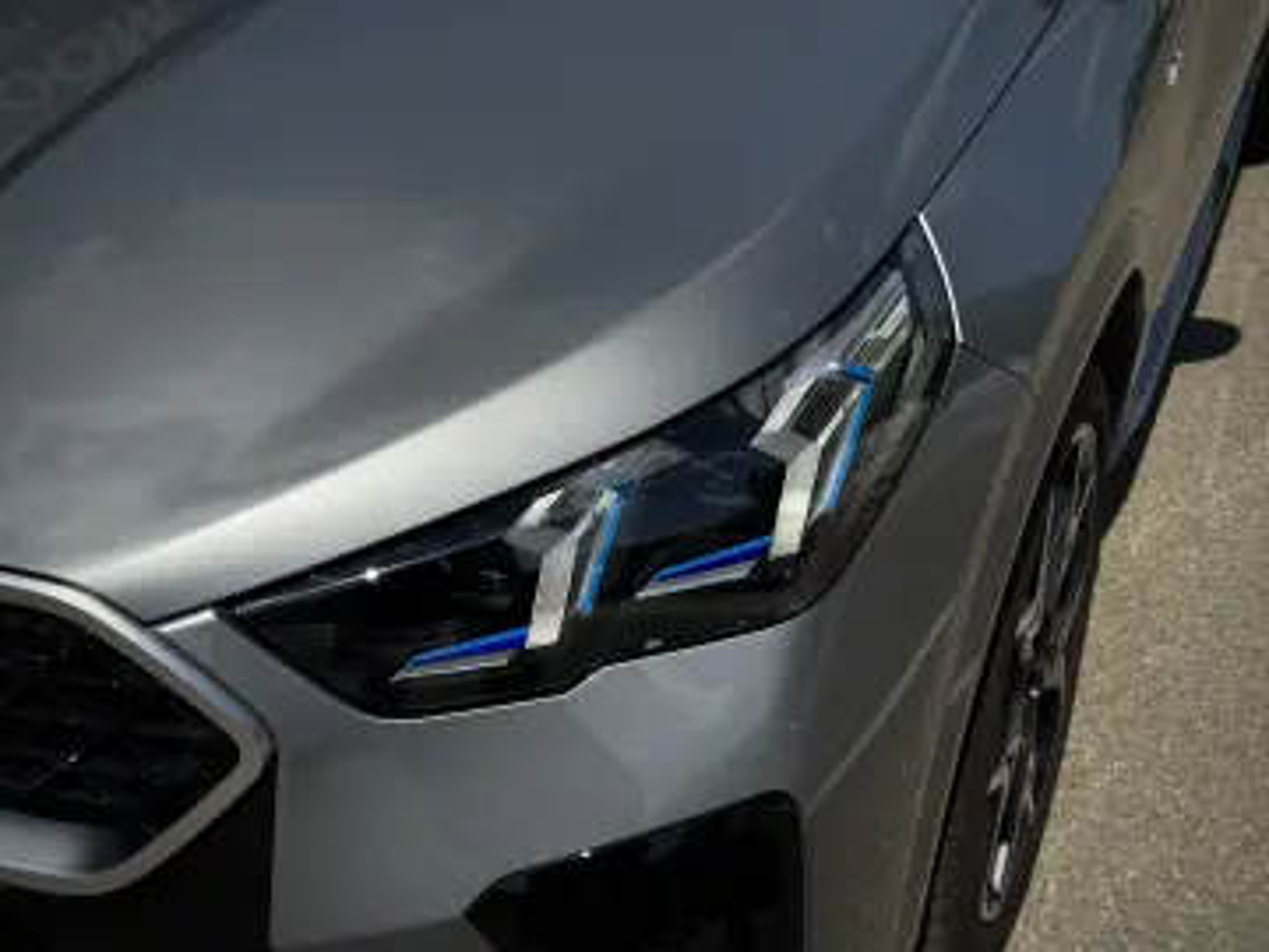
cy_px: 476
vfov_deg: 30.3
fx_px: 1760
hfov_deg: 39.7
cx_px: 634
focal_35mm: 48
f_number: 1.78
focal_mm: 6.76
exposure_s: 1/7937
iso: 64
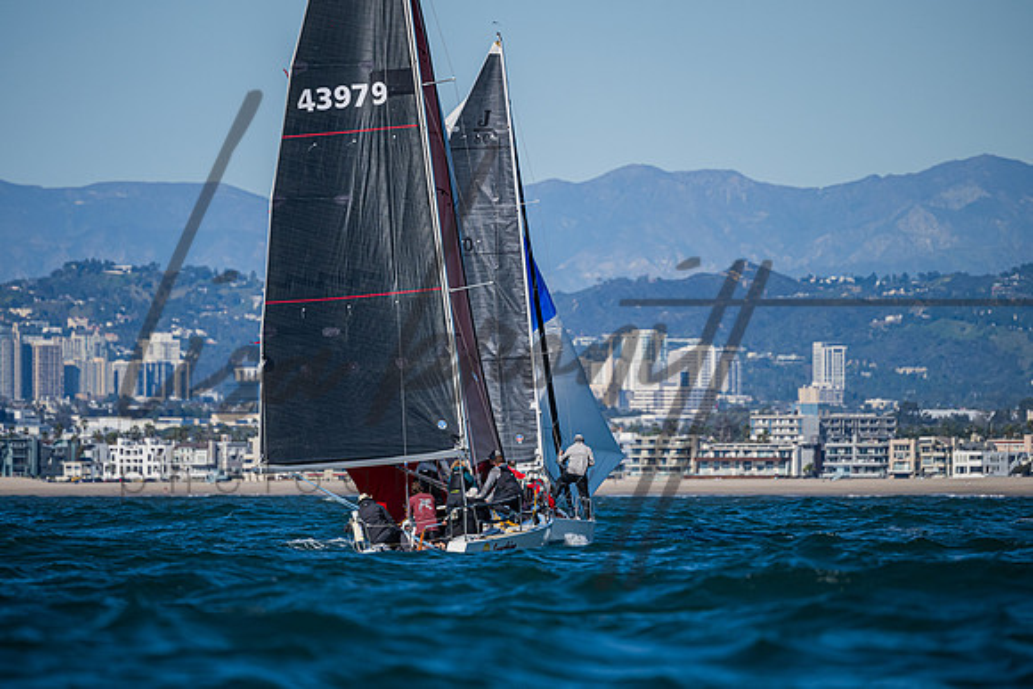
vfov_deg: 3.4
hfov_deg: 5.1
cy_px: 328
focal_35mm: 406
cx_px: 529
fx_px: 11646
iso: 400
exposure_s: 1/4000
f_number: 5.6
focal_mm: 340
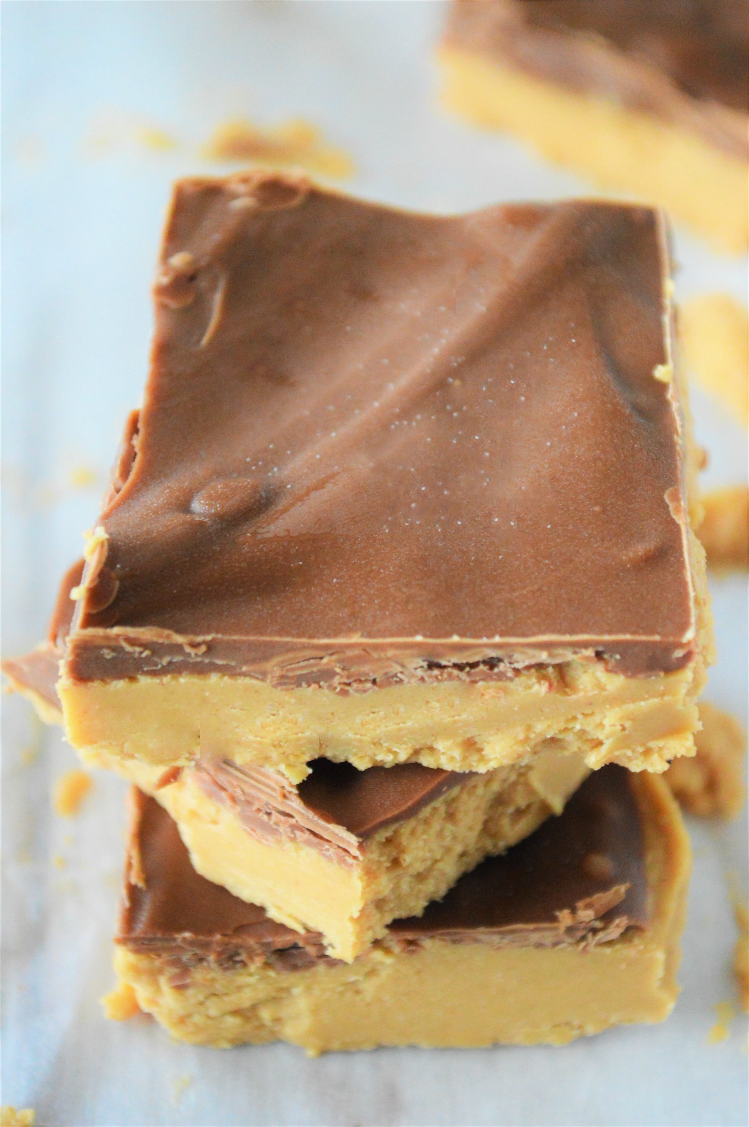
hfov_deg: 16.5
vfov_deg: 24.6
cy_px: 564
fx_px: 2579
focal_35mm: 82
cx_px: 374
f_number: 5.6
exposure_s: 1/400
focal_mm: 55
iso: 3200
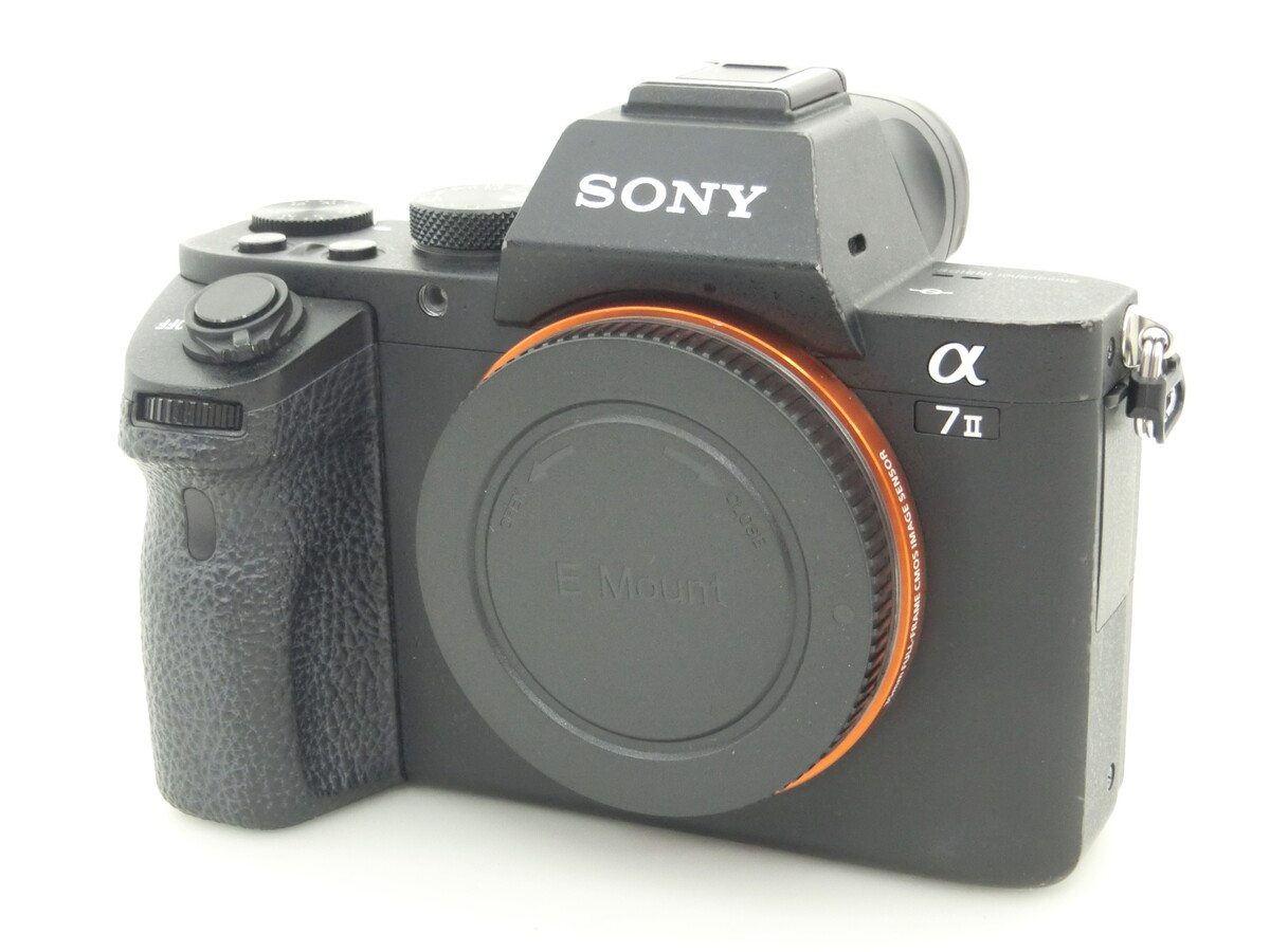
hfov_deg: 27.8
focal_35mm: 70
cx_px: 635
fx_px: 2568
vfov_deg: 21.0
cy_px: 476
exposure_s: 1/10
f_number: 10.5
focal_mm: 12.4
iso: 800
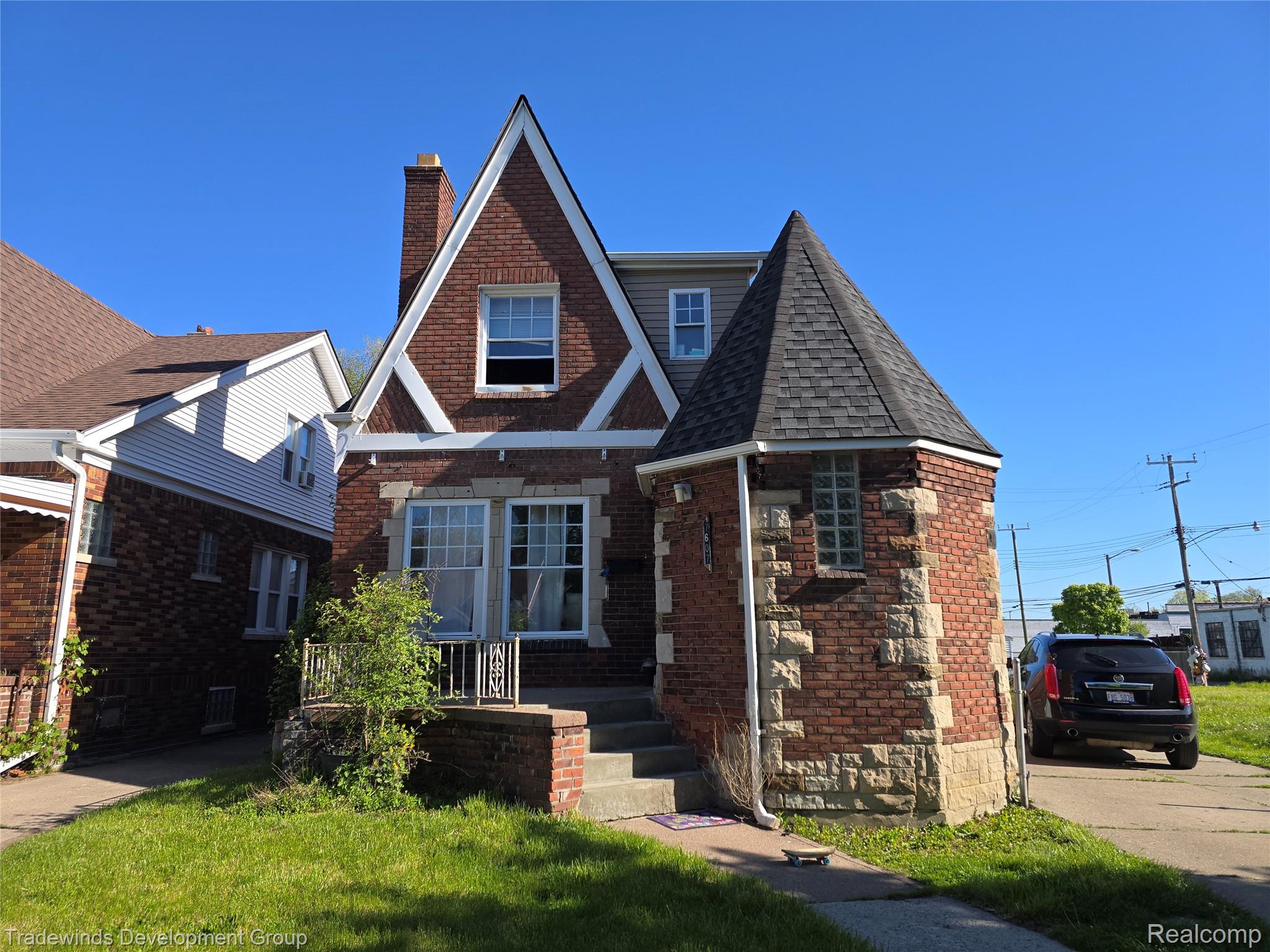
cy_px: 476
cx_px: 635
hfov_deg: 73.9
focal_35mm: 23
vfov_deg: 58.9
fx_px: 844
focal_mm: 6.3
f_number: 1.7
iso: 12
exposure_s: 1/508
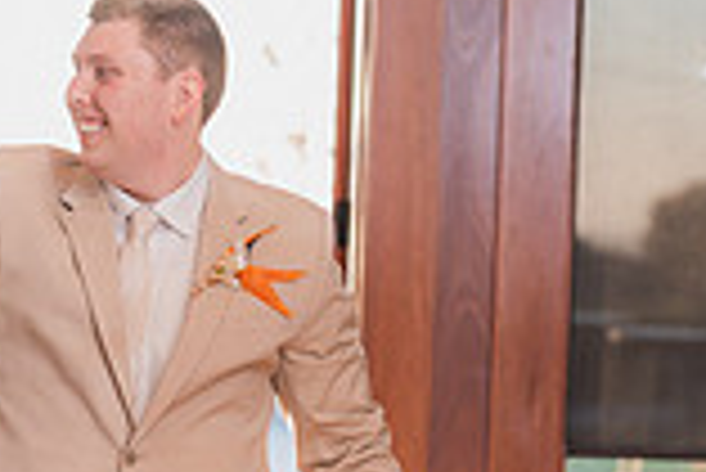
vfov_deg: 7.4
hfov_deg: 11.0
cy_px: 366
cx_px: 9
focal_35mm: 185
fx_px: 3631
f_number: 1.8
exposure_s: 1/250
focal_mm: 50
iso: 125
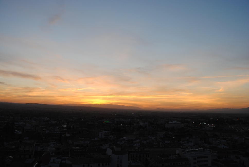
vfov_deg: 37.0
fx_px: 249
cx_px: 124
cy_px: 84
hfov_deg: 53.1
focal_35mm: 36
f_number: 5.6
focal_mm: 24
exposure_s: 1/125
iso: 200
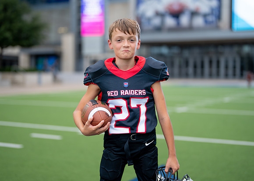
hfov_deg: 32.8
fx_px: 432
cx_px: 128
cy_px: 79
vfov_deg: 23.7
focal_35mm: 60
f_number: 1.2
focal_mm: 50
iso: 100
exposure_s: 1/1250
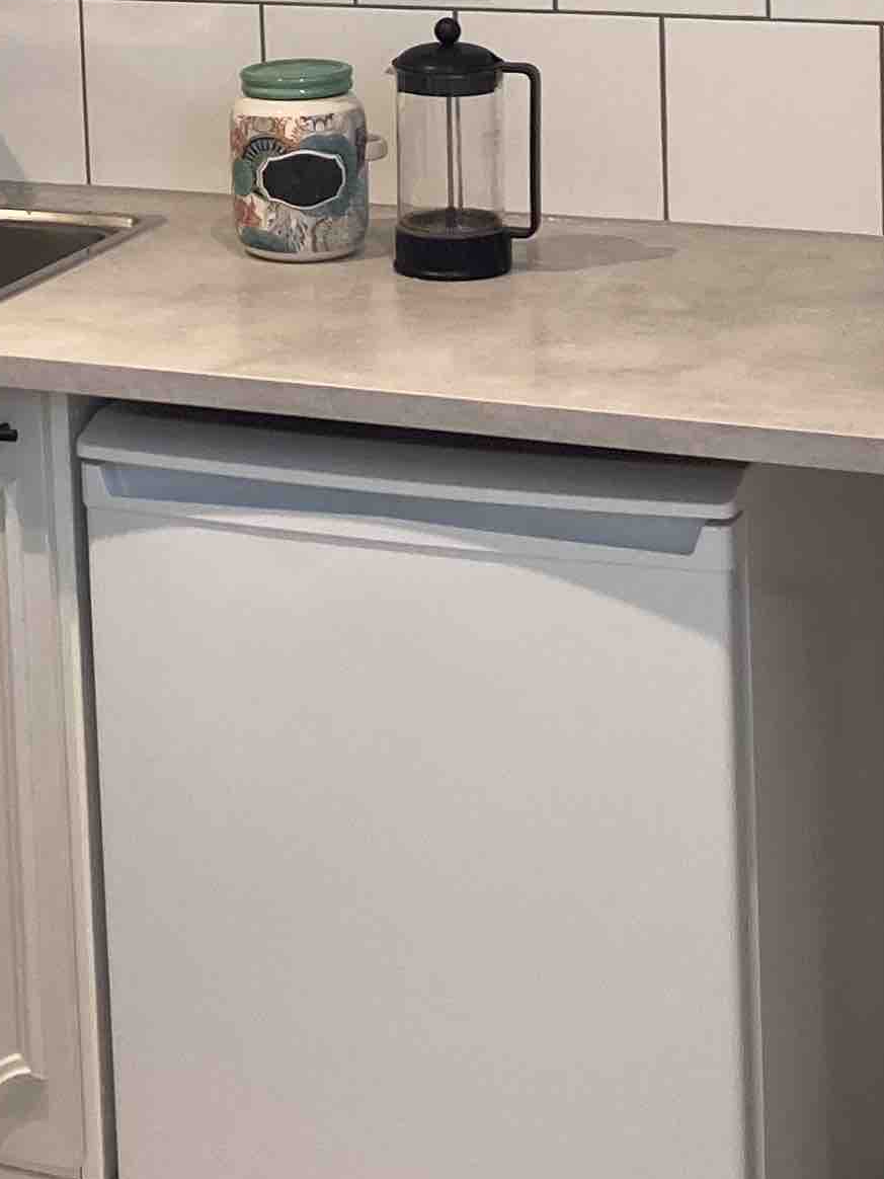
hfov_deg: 15.0
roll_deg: +1.7
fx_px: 3303
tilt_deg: -5.4
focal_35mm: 97
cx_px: 32
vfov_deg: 19.3
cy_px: -146
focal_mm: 3.99
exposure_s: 1/50
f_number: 1.8
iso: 50
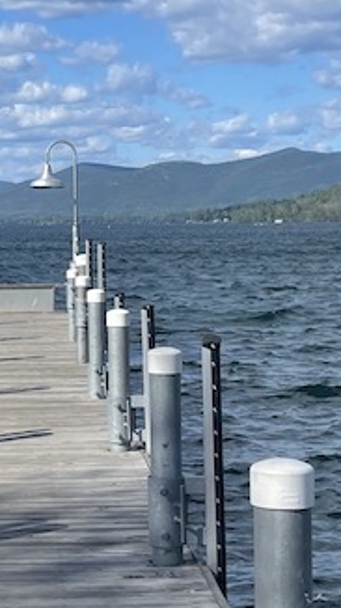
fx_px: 1433
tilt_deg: +0.7
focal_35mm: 89
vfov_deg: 23.9
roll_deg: +0.9
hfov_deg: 13.5
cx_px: 35
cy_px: 295
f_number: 1.6
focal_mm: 4.2
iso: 32
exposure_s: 1/4000
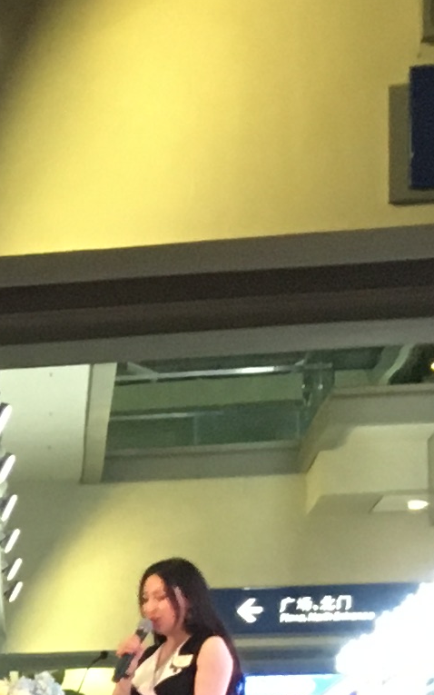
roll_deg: +0.3
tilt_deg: +0.6
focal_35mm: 162
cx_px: -962
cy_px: 874
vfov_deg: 12.6
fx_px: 3066
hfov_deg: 7.1
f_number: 2.2
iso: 160
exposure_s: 1/33
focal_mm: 4.15
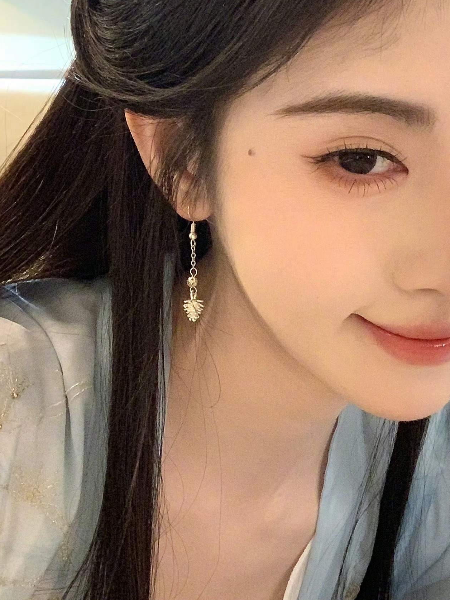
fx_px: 1023
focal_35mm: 59
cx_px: 363
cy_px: 224
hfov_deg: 24.4
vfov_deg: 32.5
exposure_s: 1/25
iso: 320
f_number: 2.2
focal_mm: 2.87
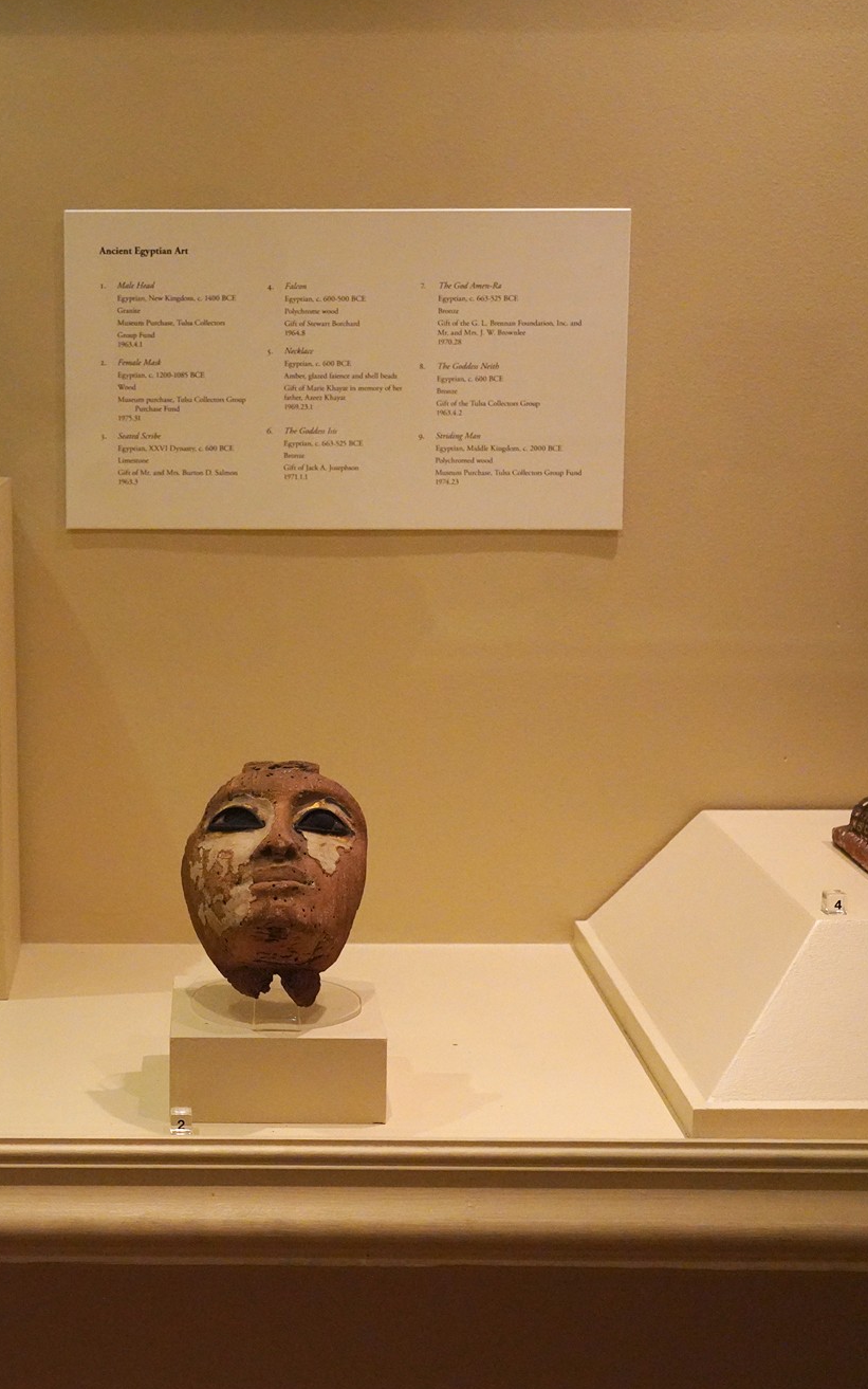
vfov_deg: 34.5
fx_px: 2232
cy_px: 694
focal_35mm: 59
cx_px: 153
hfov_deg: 21.7
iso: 8000
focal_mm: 38
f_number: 5.6
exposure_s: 1/100
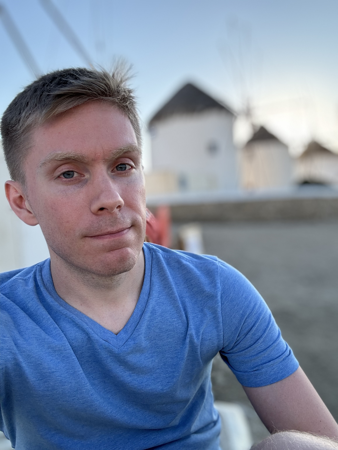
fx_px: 391
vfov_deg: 60.0
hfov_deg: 46.8
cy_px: 225
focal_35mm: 30
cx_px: 169
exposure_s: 1/215
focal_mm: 2.69
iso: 25
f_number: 1.9
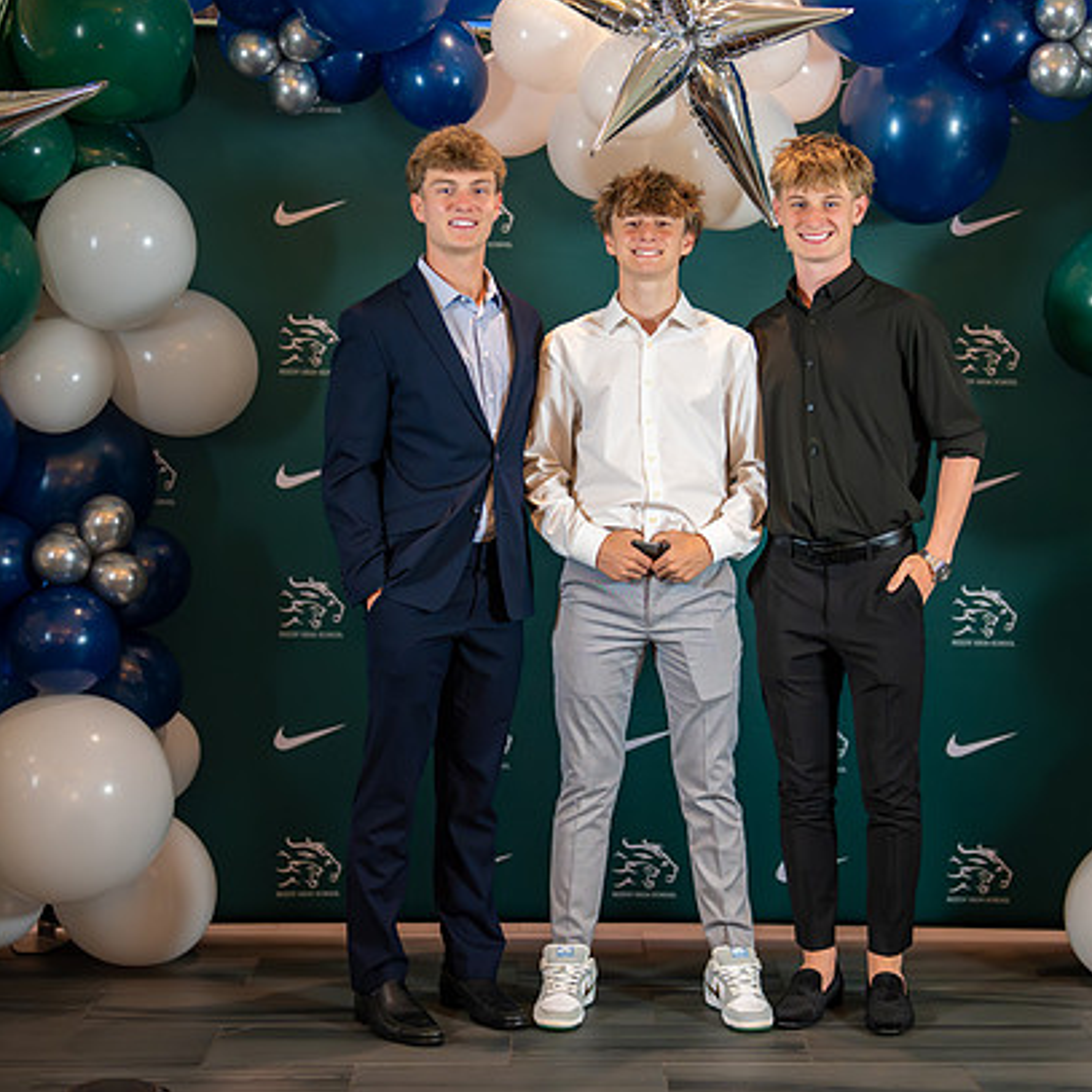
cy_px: 530
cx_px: 708
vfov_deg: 25.7
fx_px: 2391
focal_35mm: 67
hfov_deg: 25.6
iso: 2500
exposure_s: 1/400
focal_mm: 50
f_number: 1.2
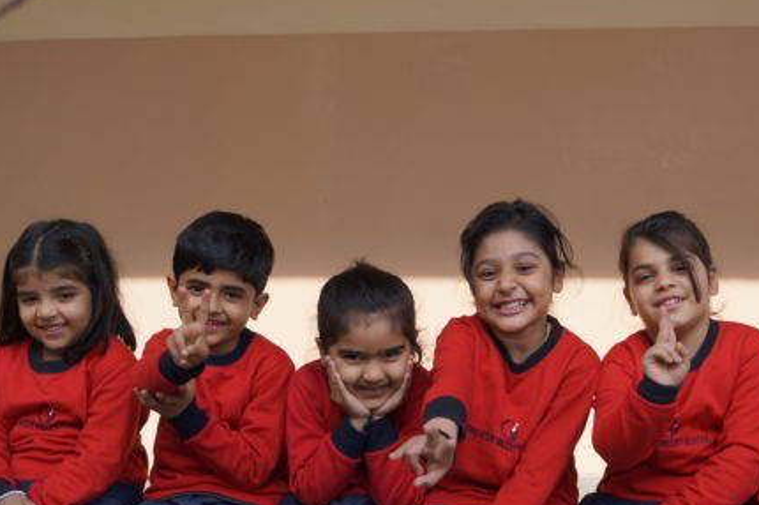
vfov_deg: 22.9
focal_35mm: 59
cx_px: 556
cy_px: 287
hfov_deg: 33.4
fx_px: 1243
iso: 100
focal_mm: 22
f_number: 4.5
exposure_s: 1/400
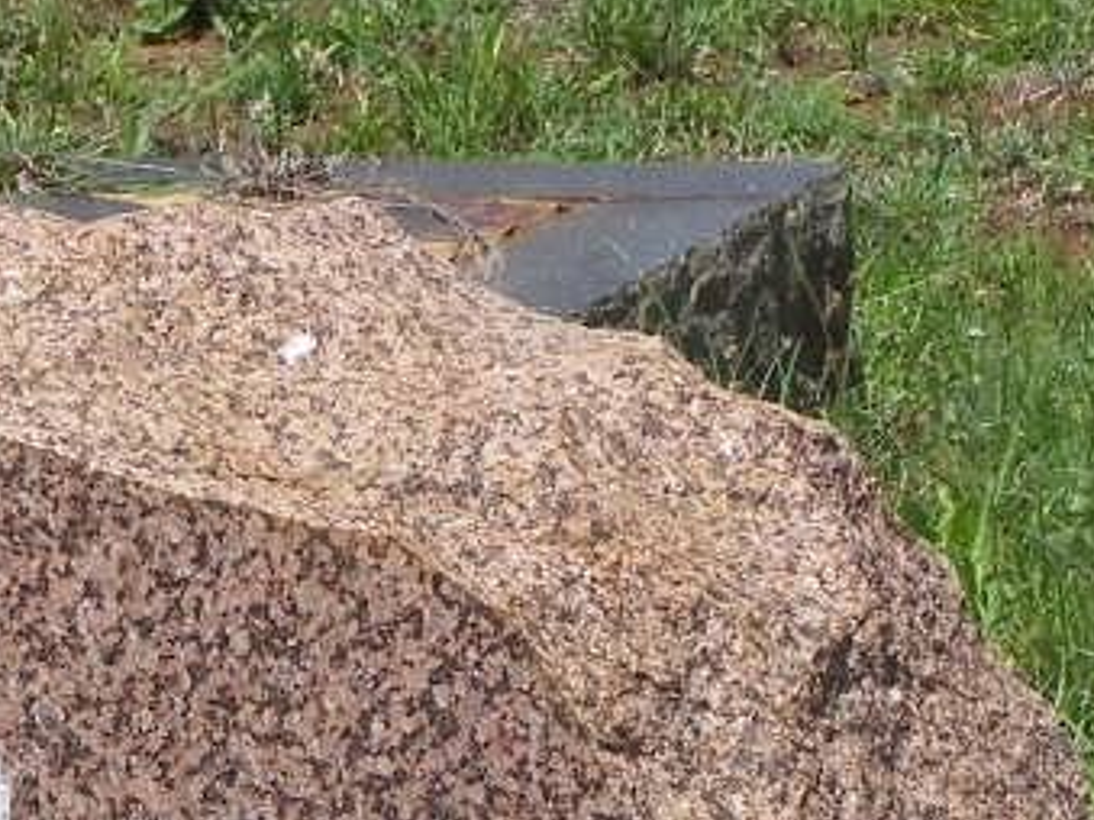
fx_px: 9509
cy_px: 1398
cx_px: -213
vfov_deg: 4.9
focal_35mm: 301
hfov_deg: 6.5
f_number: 5.6
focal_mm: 15.1
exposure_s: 1/250
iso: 64
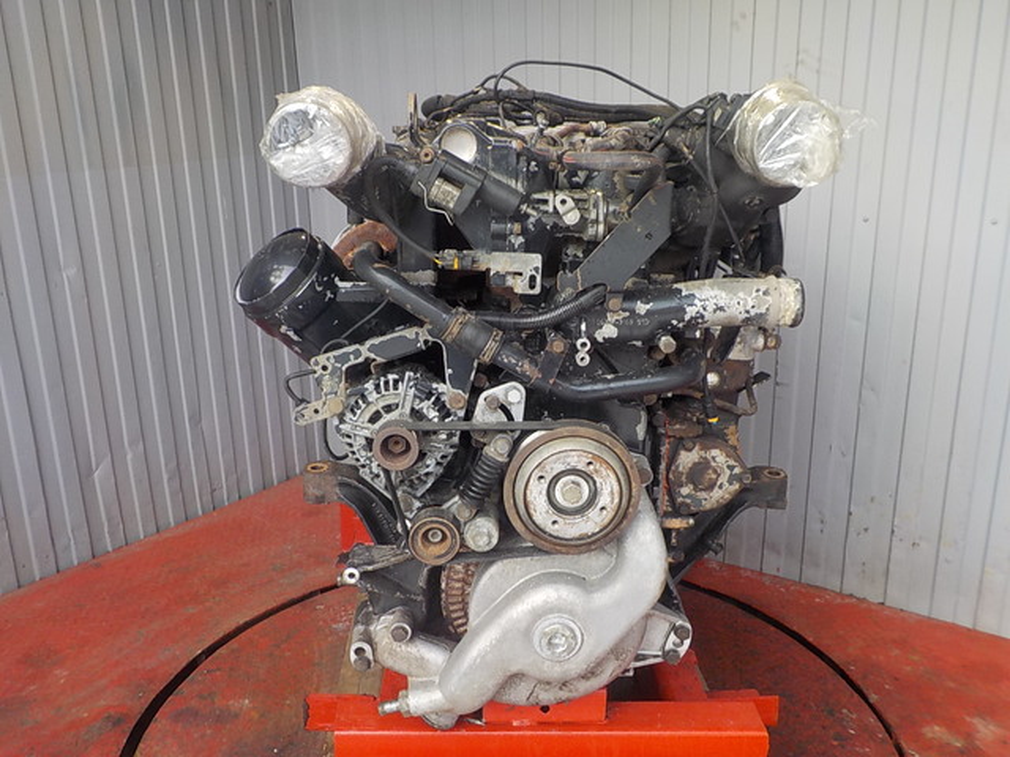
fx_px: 875
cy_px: 378
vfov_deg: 46.8
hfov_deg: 60.0
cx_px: 505
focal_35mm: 30
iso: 125
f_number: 3.3
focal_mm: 4.1
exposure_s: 1/60
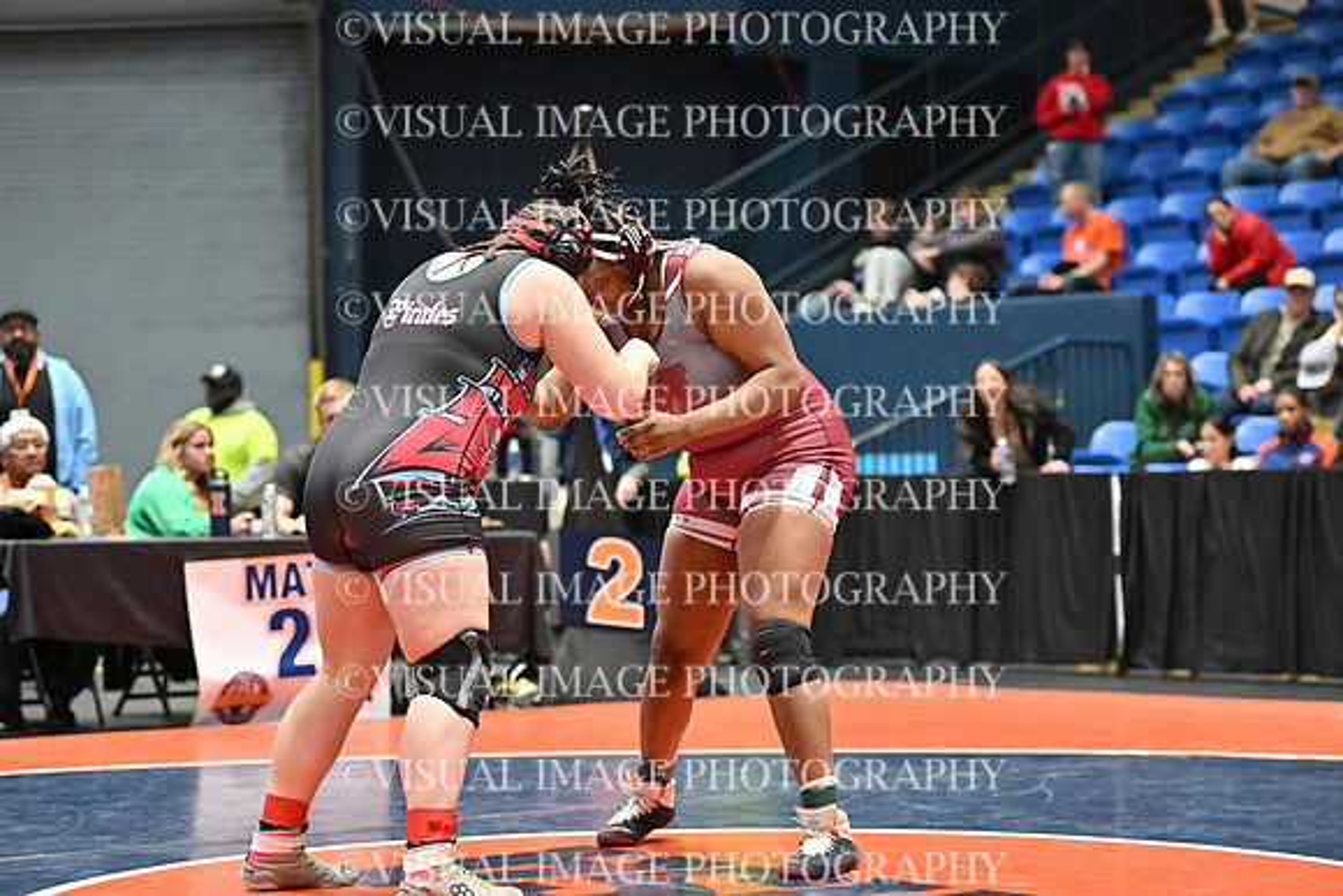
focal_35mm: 95
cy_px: 448
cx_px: 672
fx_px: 3545
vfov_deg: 14.4
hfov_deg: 21.5
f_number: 2.8
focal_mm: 95
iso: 6400
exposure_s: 1/1000
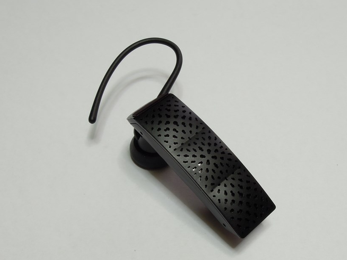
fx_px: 501
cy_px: 145
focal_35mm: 50
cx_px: 180
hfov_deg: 38.2
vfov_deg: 29.1
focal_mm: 7.2
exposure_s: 1/2.5
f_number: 7.4
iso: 160
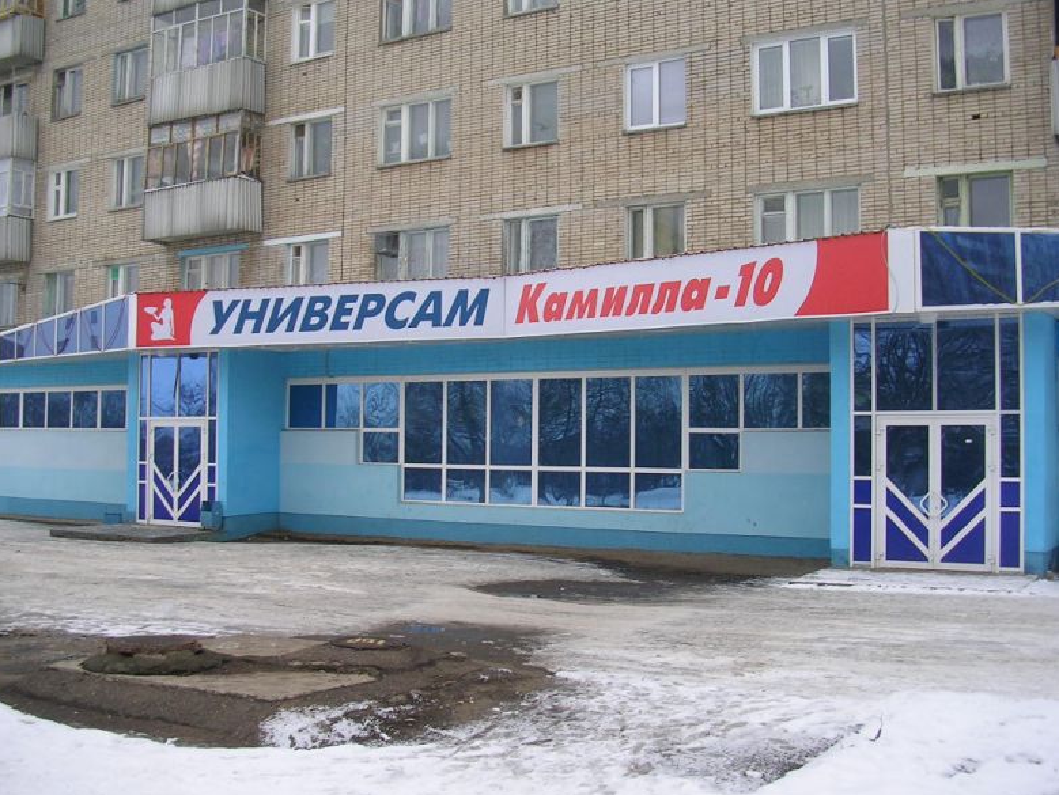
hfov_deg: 47.8
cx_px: 532
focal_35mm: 39
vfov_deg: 36.8
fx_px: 1194
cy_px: 405
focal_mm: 5.8
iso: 50
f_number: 2.8
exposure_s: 1/99.4
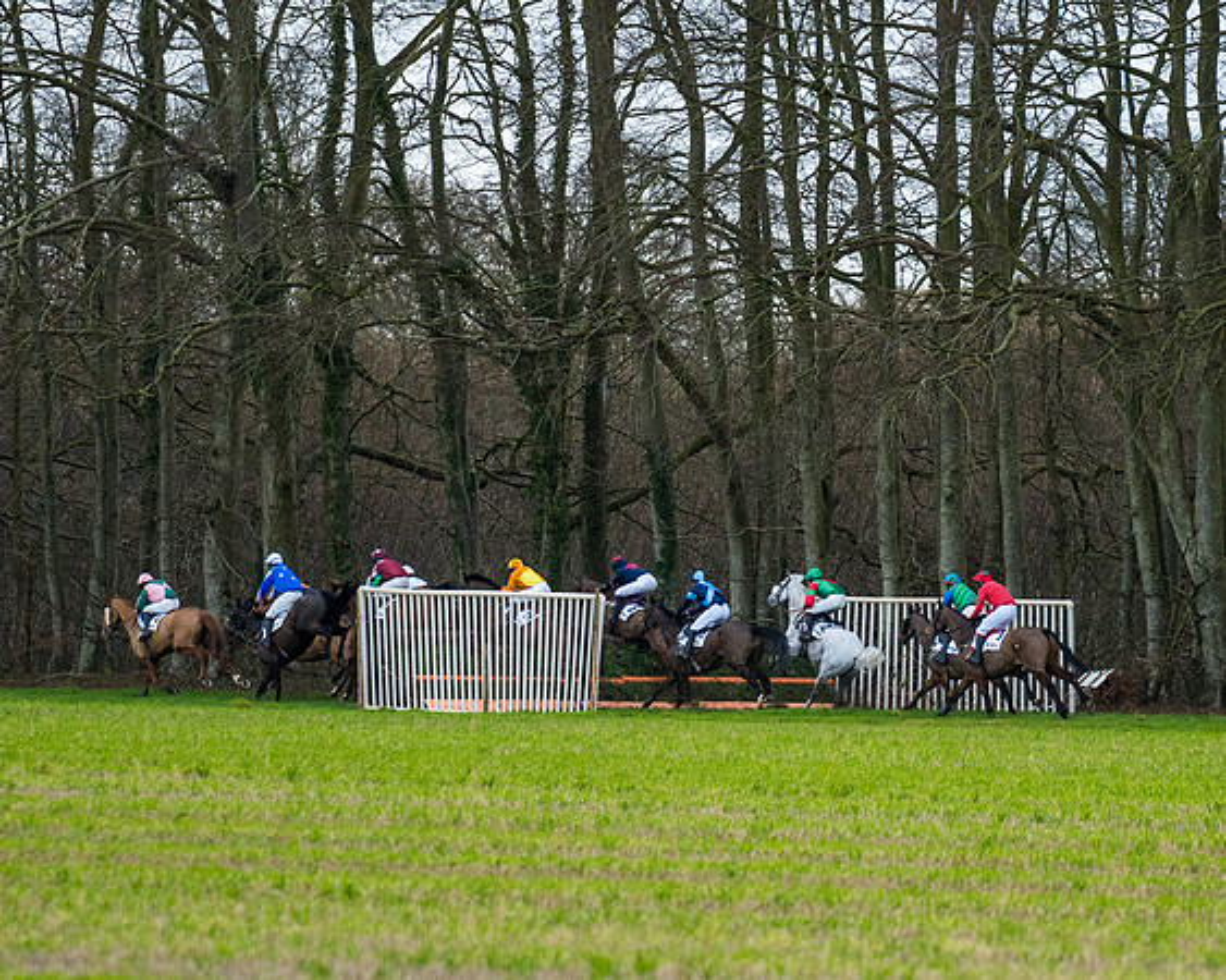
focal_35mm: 489
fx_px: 17725
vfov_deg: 3.2
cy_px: 498
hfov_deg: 4.0
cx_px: 753
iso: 800
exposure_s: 1/2000
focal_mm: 200
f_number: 2.8
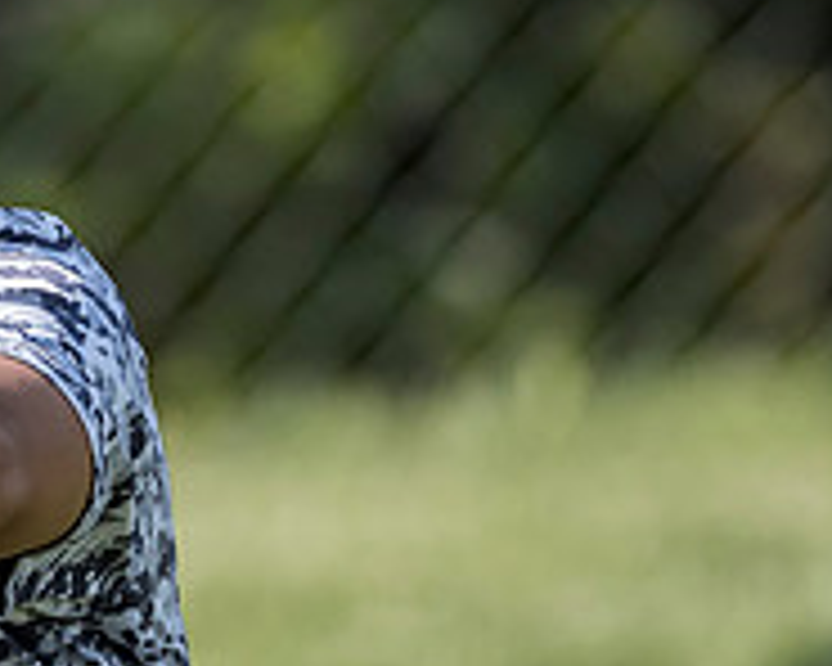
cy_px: 279
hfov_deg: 0.9
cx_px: -184
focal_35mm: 2210
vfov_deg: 0.7
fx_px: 54419
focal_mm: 300
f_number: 4
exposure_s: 1/2000
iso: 500
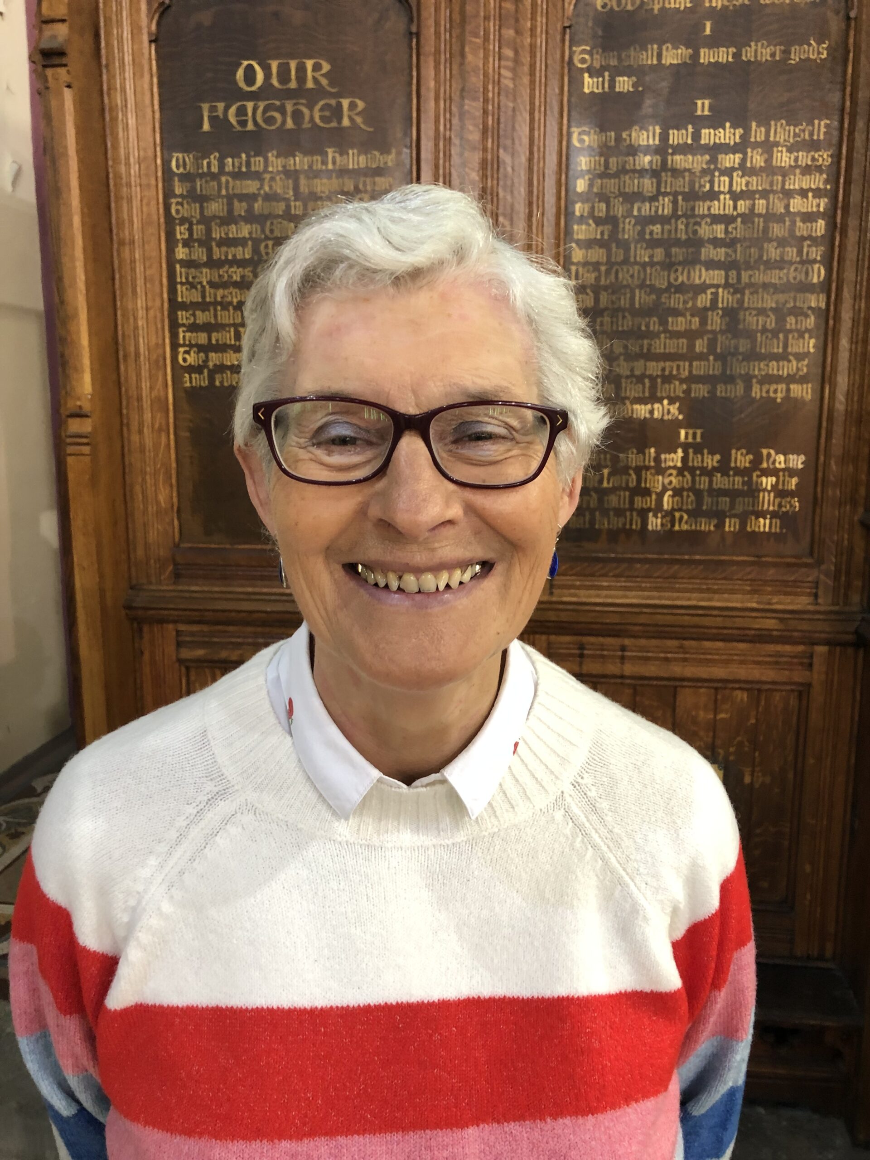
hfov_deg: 49.7
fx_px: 938
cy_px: 580
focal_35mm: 28
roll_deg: +0.0
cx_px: 435
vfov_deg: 63.4
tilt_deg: -10.9
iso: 50
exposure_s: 1/17
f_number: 1.8
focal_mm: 3.99
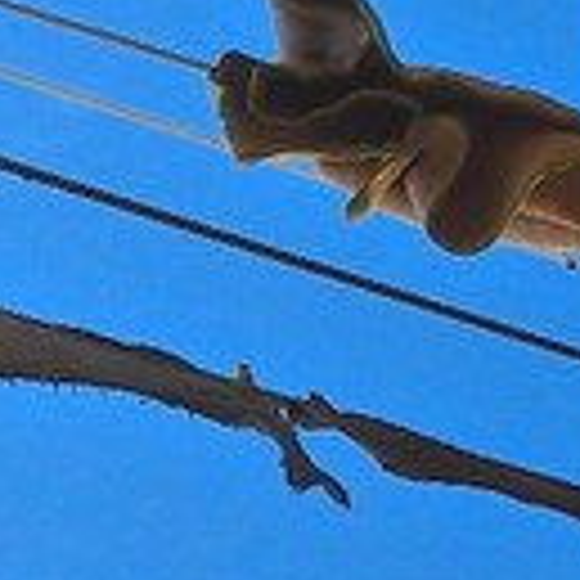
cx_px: -504
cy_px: 286
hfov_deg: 5.1
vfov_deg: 5.2
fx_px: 6426
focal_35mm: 339
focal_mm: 9.9
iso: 100
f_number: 4
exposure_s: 1/800
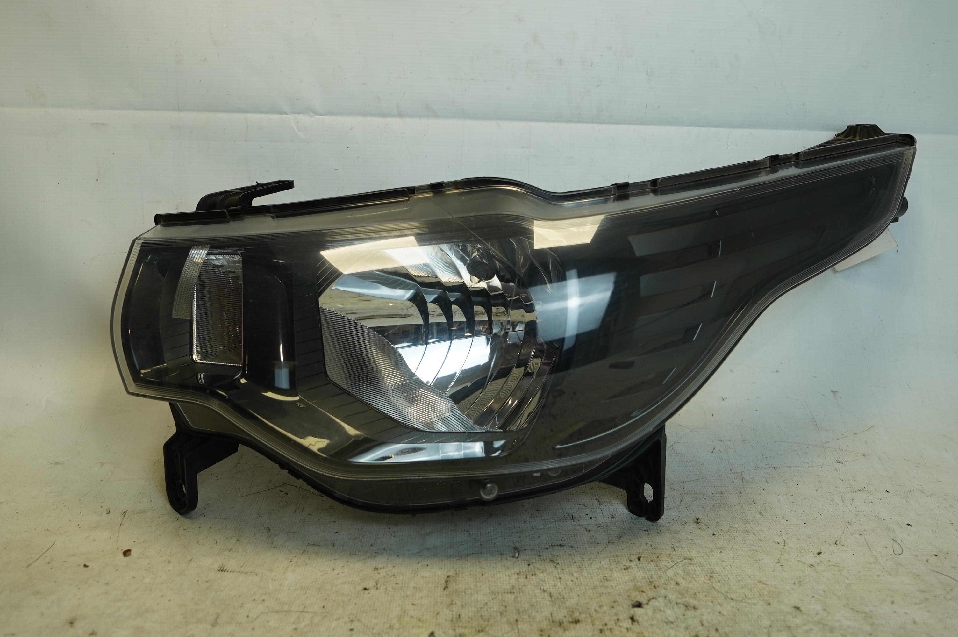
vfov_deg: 38.8
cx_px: 479
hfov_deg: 55.8
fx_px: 904
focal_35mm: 34
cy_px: 318
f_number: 4
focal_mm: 23
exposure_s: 1/160
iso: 250
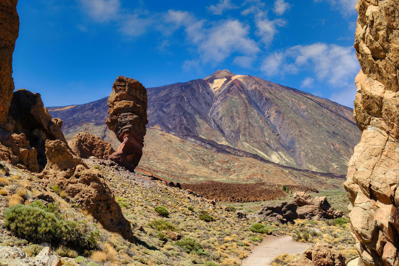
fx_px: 488
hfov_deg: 44.5
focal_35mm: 44
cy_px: 133
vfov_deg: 30.5
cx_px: 200
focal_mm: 29.2
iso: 1250
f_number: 13
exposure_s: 1/250
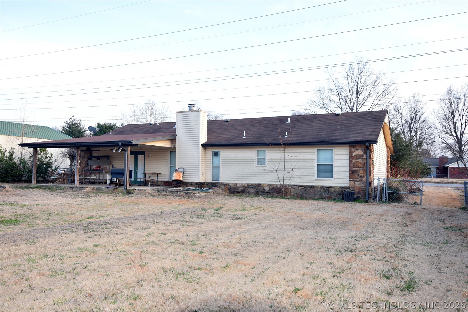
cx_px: 234
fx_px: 390
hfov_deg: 61.9
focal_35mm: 30
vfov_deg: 43.6
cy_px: 156
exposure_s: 1/125
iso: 500
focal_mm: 20
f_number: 5.6
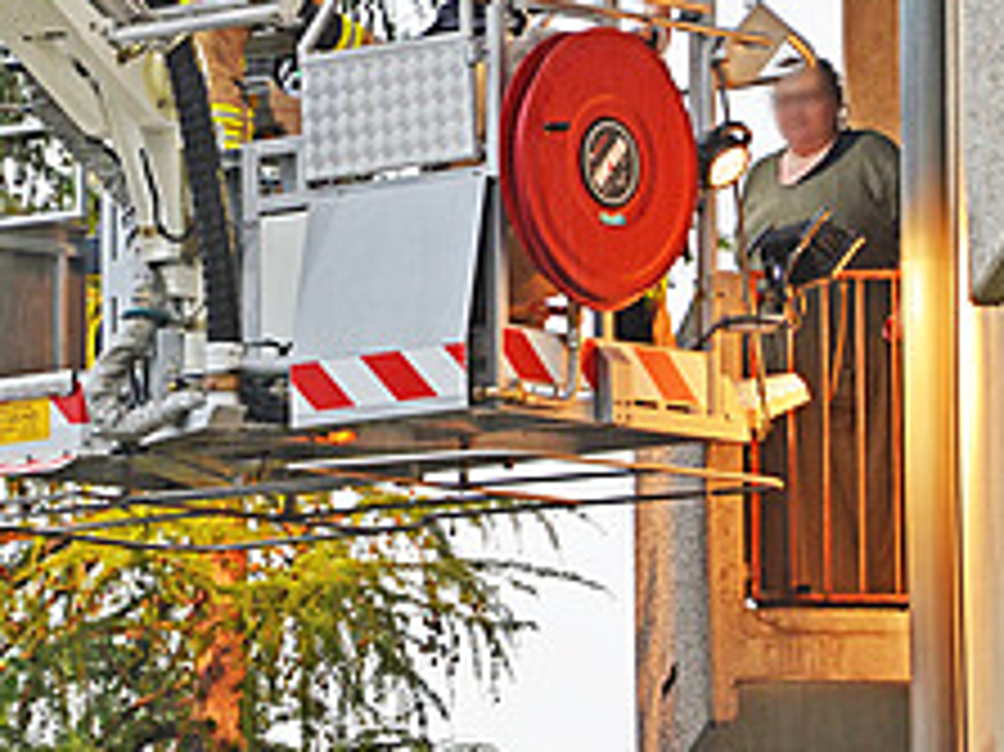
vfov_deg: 4.6
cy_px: 317
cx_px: 254
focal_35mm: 322
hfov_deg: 6.2
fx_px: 9335
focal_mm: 105
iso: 400
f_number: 5.6
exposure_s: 1/100
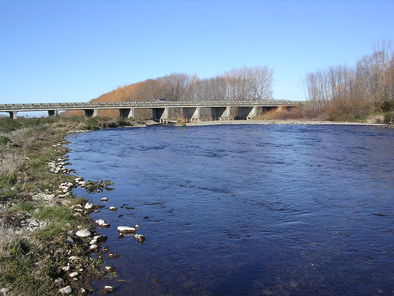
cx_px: 197
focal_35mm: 38
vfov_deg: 37.7
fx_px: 433
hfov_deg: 49.0
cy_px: 148
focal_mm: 5.8
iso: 100
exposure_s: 1/273
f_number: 5.6
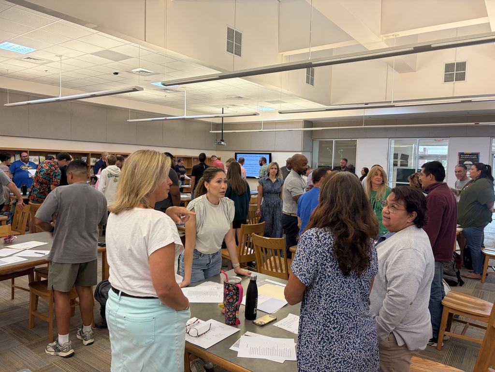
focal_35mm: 26
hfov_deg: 67.3
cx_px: 248
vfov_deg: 53.1
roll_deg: -1.9
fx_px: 372
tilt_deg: -4.7
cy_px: 186
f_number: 1.6
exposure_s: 1/60
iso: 100
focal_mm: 5.96
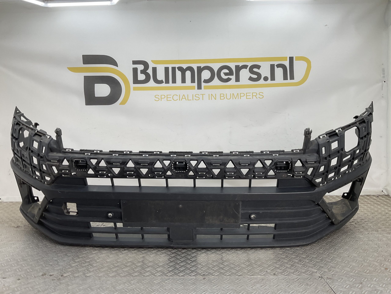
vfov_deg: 48.2
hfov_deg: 61.7
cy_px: 147
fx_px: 328
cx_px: 196
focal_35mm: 29
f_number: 1.8
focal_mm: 3
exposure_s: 1/124
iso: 16
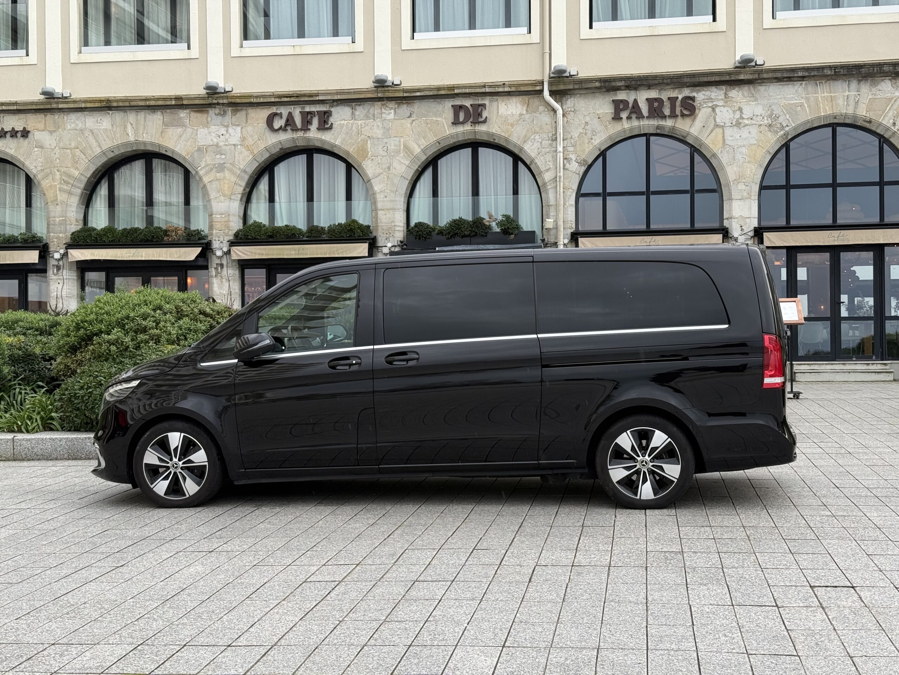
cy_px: 338
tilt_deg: +2.8
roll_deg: +0.8
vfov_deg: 30.3
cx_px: 450
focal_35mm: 48
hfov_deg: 39.7
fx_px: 1247
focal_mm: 6.76
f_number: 1.78
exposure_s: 1/388
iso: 80
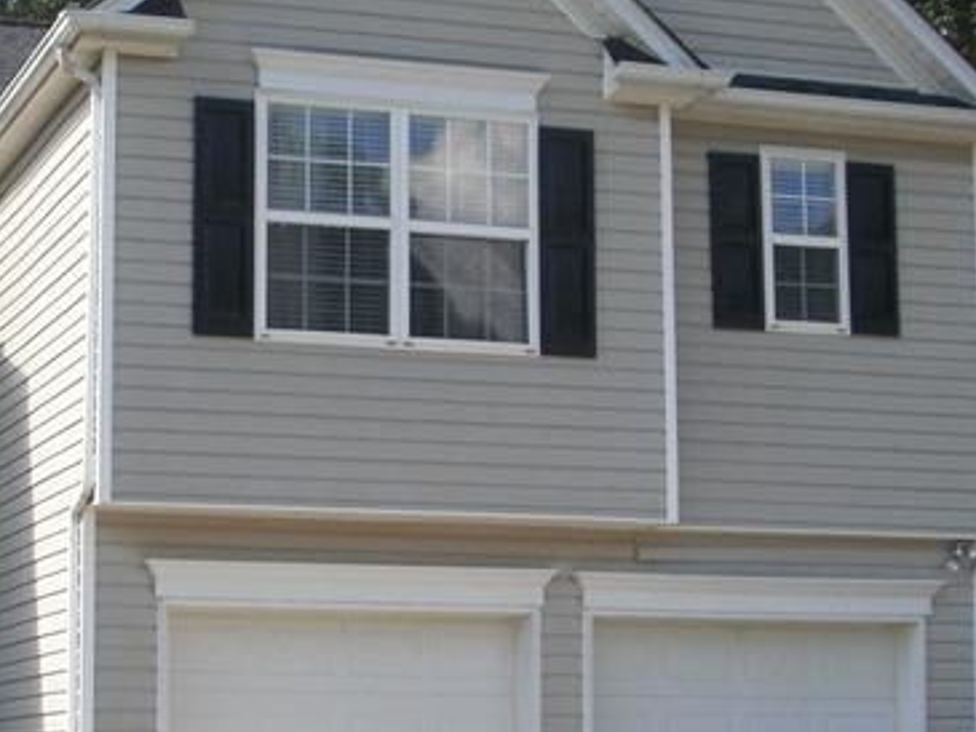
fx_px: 2454
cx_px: 166
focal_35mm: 87
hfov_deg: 22.1
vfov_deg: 16.9
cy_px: 505
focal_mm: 5.45
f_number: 8.5
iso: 100
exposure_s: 1/125
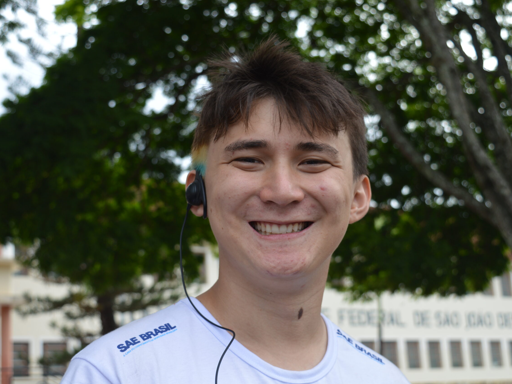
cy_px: 192
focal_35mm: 62
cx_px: 255
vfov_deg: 23.7
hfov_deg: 31.2
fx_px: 917
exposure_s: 1/125
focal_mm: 38
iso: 100
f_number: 5.6
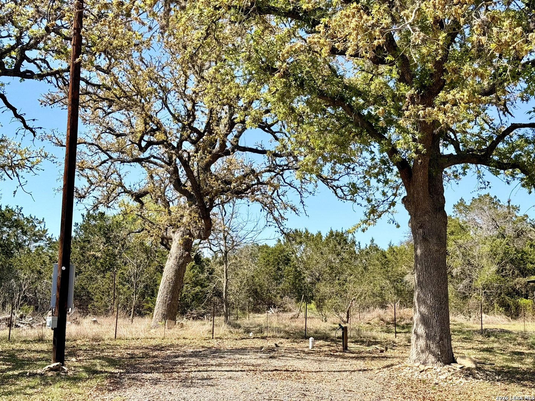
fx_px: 742
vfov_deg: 30.3
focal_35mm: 48
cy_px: 200
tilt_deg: +7.8
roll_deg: -1.3
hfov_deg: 39.7
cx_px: 268
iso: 64
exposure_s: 1/2762
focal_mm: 6.76
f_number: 1.78
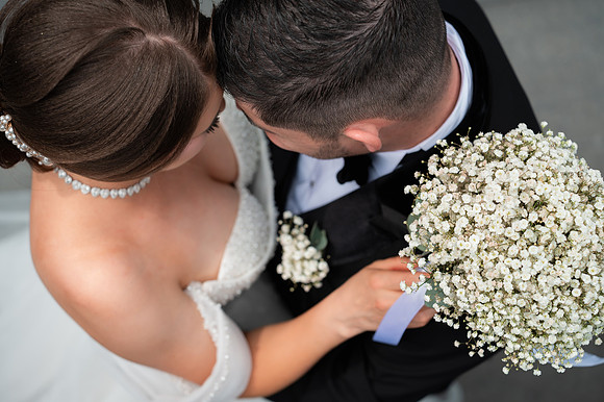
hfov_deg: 34.0
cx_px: 302
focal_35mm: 59
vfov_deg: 23.0
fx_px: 989
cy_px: 201
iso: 200
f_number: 3.5
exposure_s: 1/800
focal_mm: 59
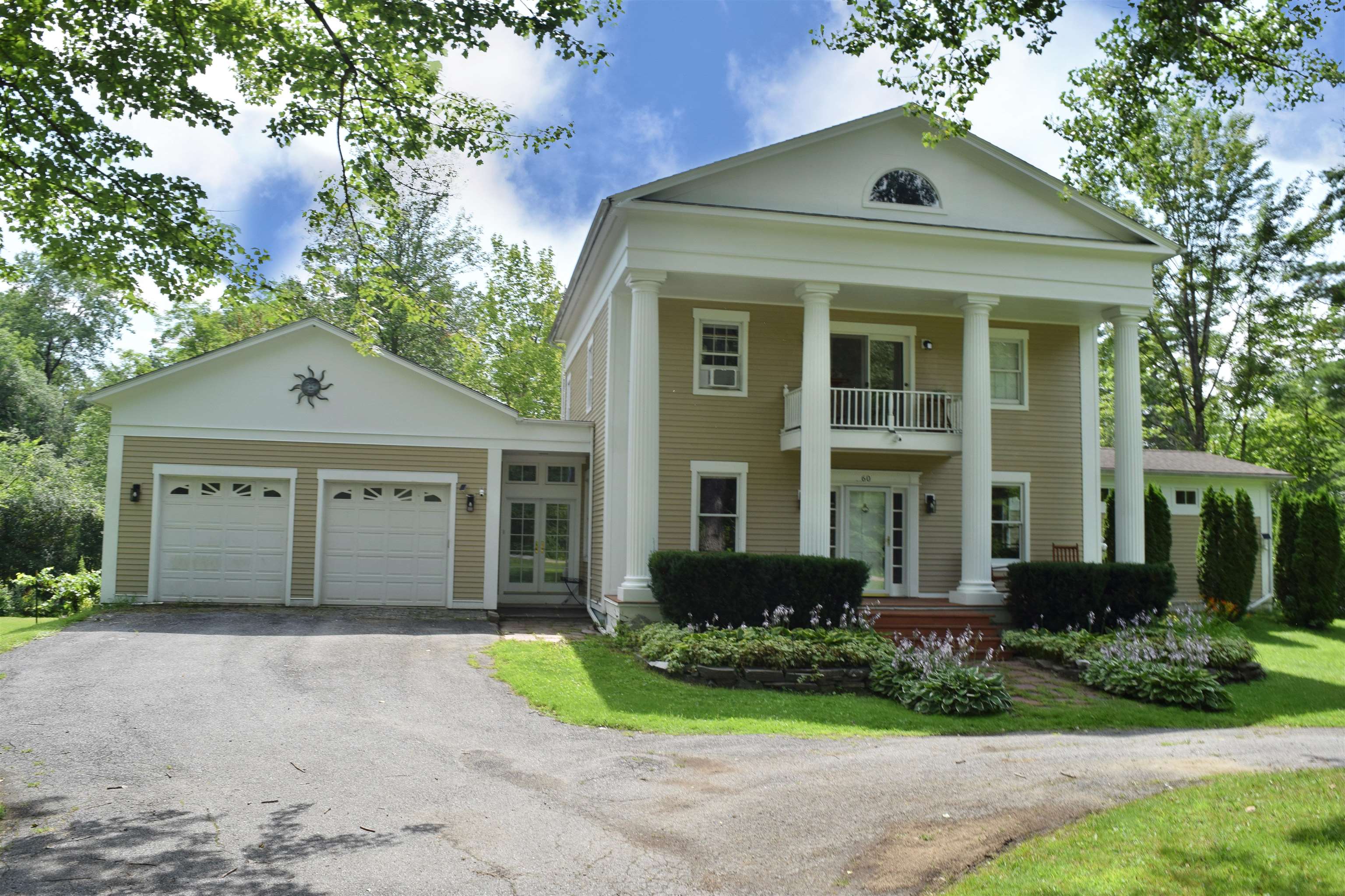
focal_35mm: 27
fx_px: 1009
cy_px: 448
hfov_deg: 67.4
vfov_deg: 47.9
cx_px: 672
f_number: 8
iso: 200
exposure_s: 1/400
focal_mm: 18
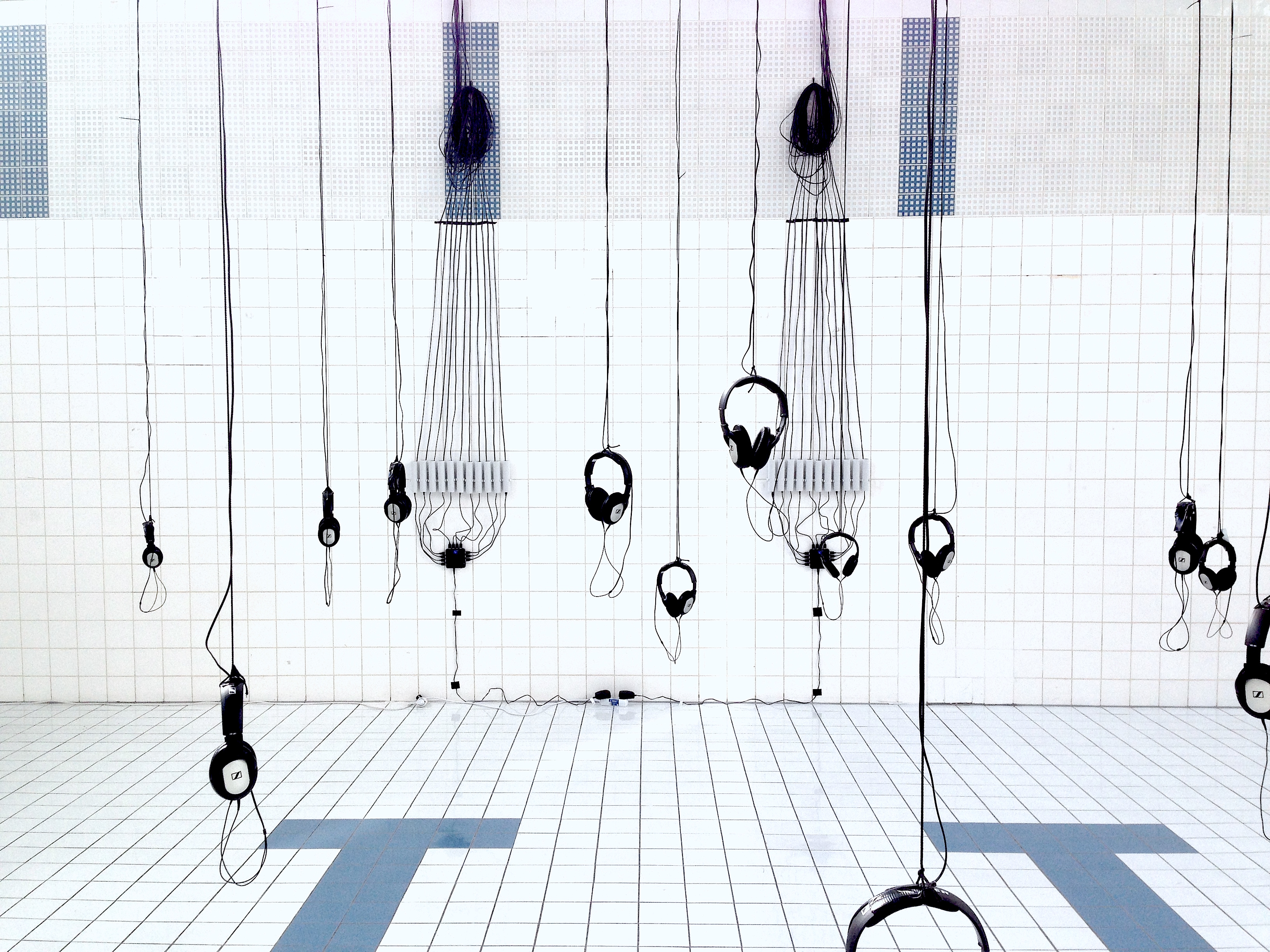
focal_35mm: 33
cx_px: 635
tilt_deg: -3.7
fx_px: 1211
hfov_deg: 55.4
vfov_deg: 42.9
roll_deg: -0.5
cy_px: 476
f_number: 2.4
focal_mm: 4.12
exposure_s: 1/152
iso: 50
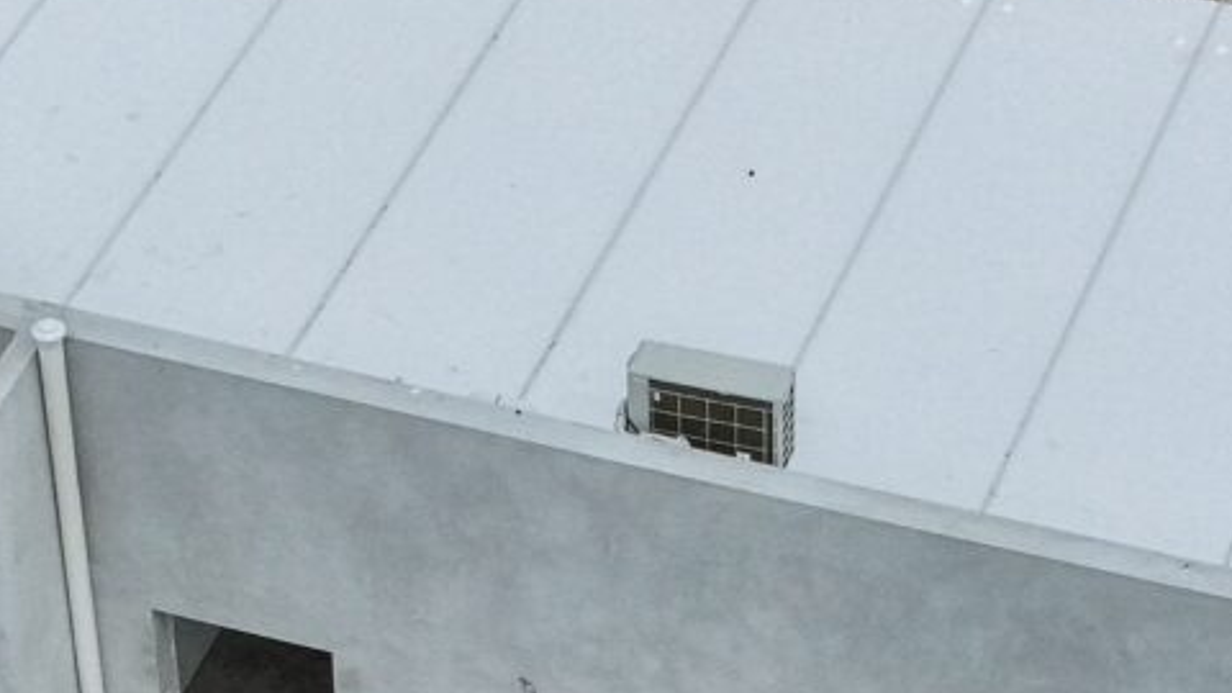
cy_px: 1111
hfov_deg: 14.2
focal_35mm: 151
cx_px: 634
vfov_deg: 7.8
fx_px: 4933
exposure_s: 1/3000
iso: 230
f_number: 1.8
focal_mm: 4.85
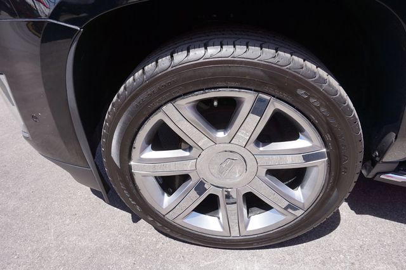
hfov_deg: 73.8
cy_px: 135
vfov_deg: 53.1
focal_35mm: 24
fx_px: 271
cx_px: 203
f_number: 8
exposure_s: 1/100
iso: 100
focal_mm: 16
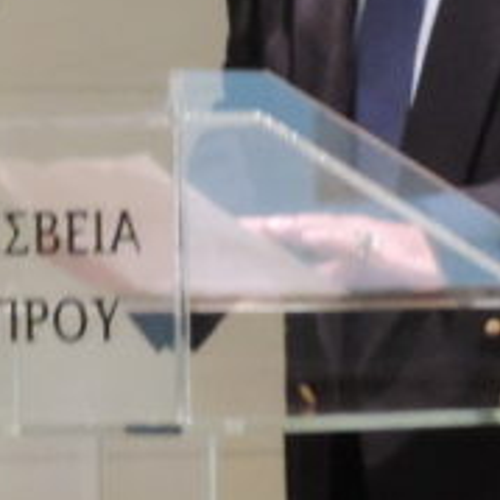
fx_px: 8285
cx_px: 190
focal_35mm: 507
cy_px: 246
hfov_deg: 3.5
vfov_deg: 3.5
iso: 800
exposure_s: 1/15
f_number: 4.1
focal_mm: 17.8
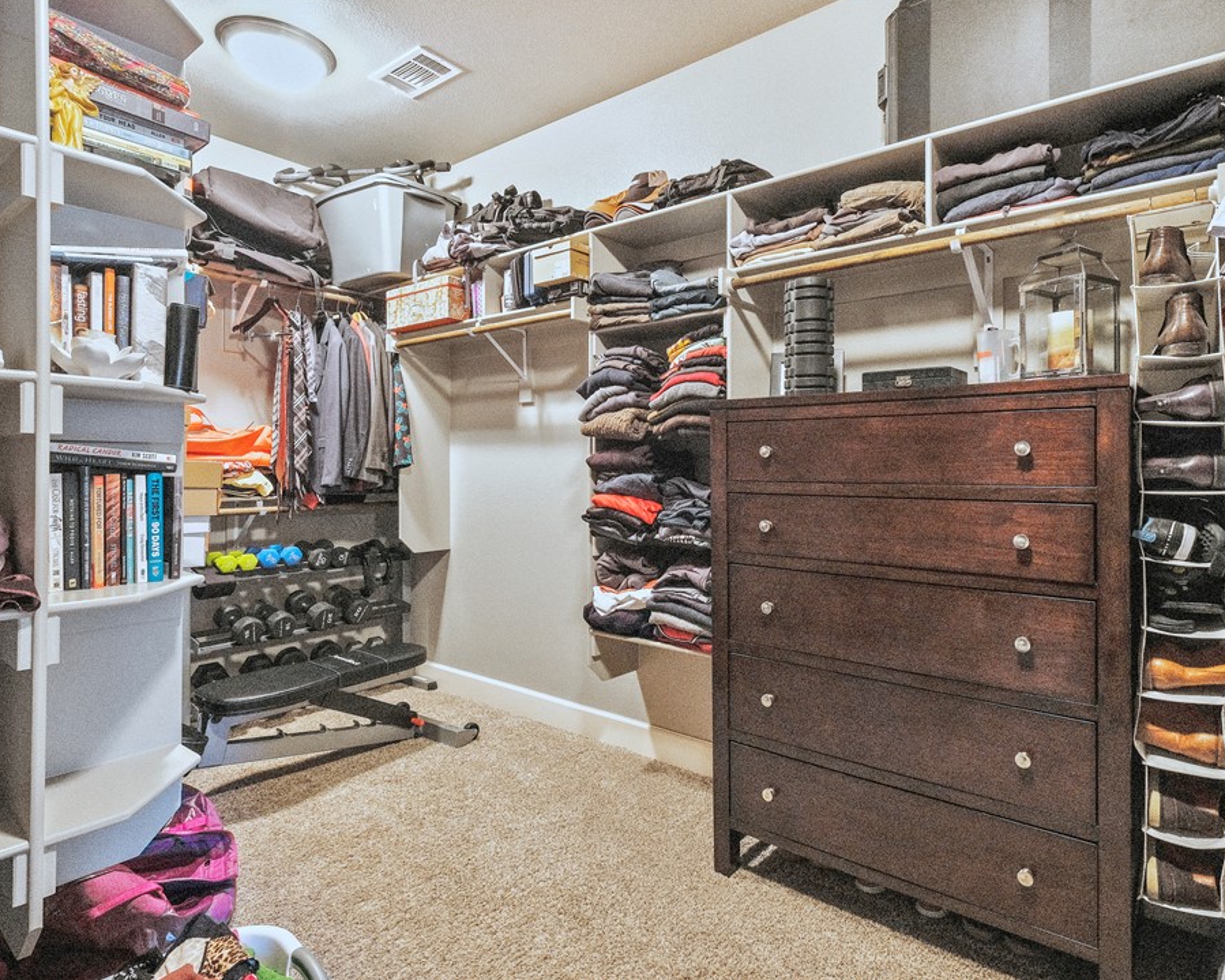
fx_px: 616
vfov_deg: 77.0
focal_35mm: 17
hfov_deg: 89.4
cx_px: 666
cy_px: 488
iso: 200
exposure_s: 1.5
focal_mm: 10
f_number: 8
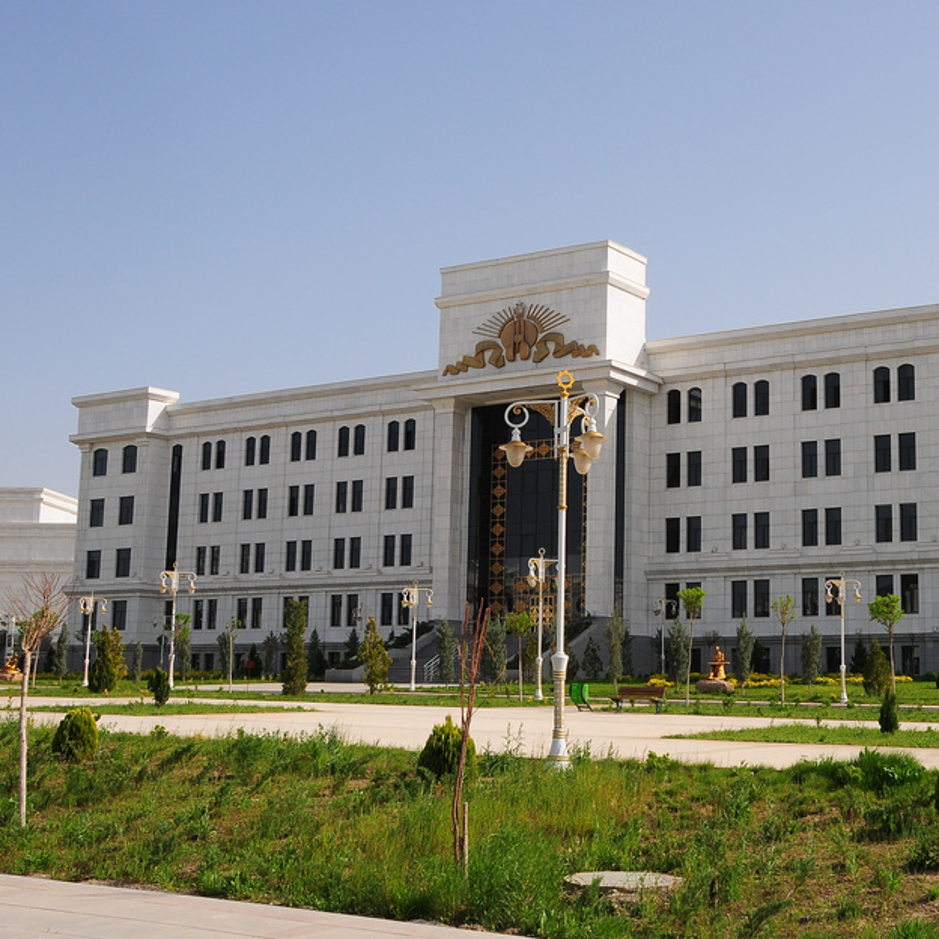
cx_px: 724
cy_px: 453
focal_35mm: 46
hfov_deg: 35.8
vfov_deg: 36.8
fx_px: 1412
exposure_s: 1/500
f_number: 11
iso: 250
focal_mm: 22
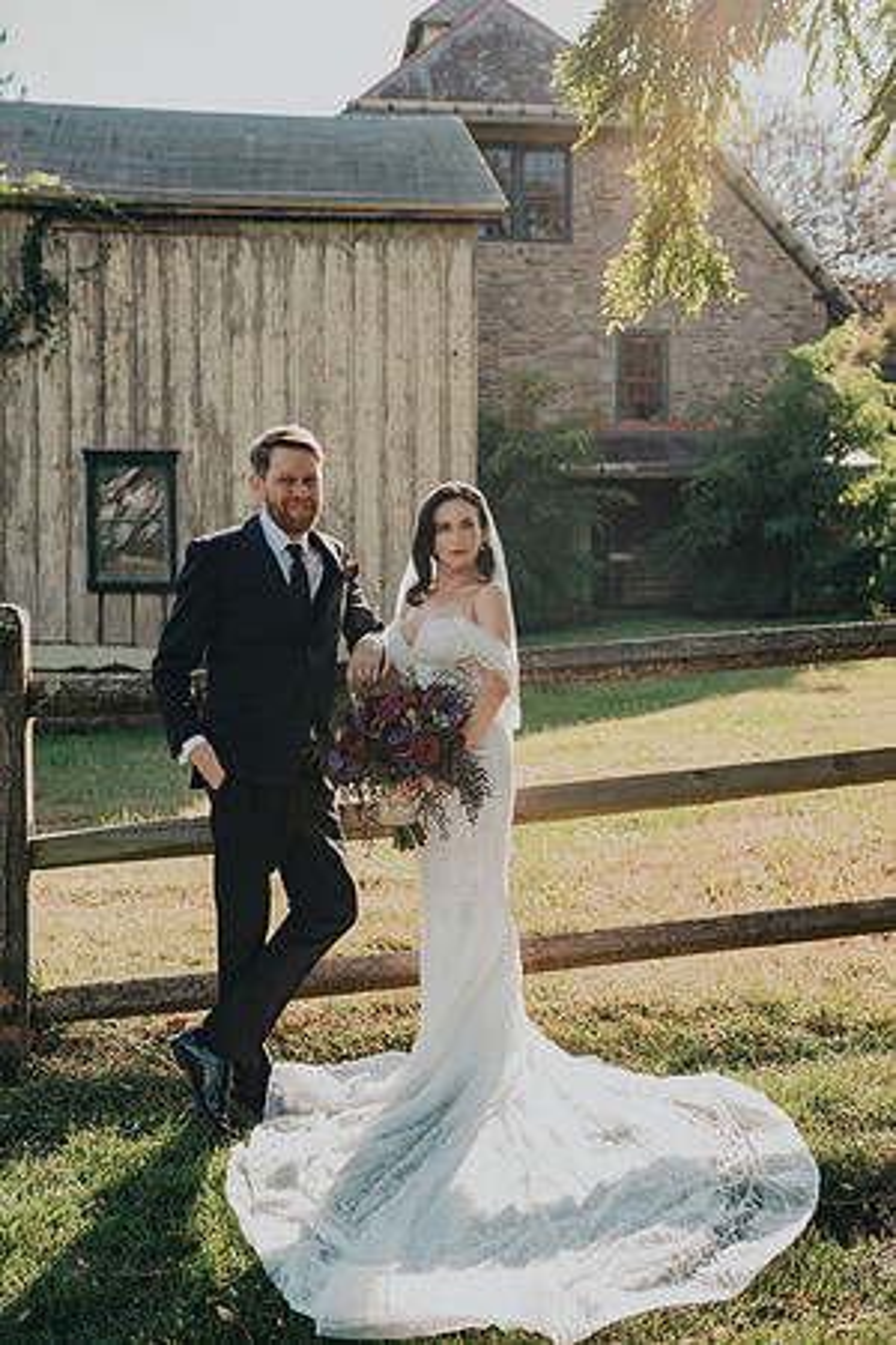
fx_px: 1493
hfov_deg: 33.4
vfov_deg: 48.5
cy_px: 672
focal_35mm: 40
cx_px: 448
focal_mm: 40
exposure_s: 1/640
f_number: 4
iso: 400
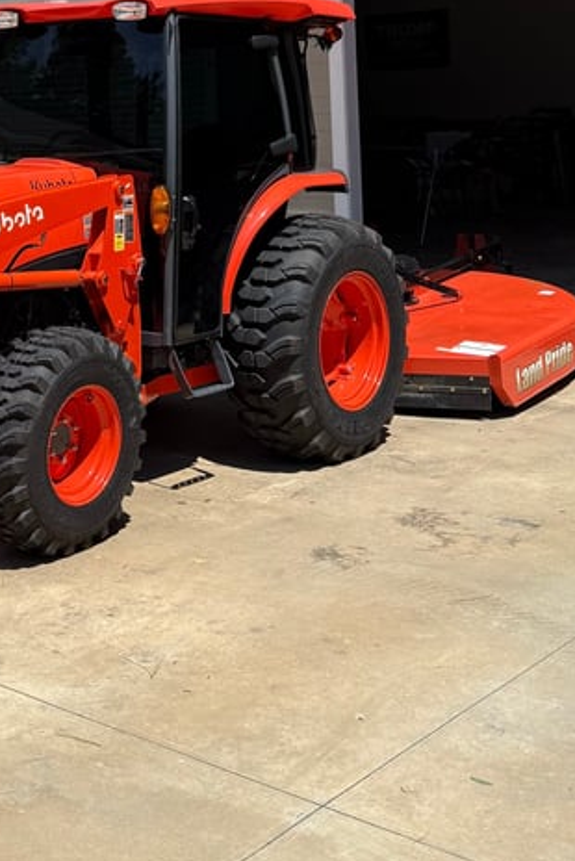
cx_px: 119
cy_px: 70
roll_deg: +2.9
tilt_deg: +1.7
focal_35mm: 55
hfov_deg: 24.3
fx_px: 1316
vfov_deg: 34.0
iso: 80
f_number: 1.78
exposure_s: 1/4975
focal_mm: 6.76
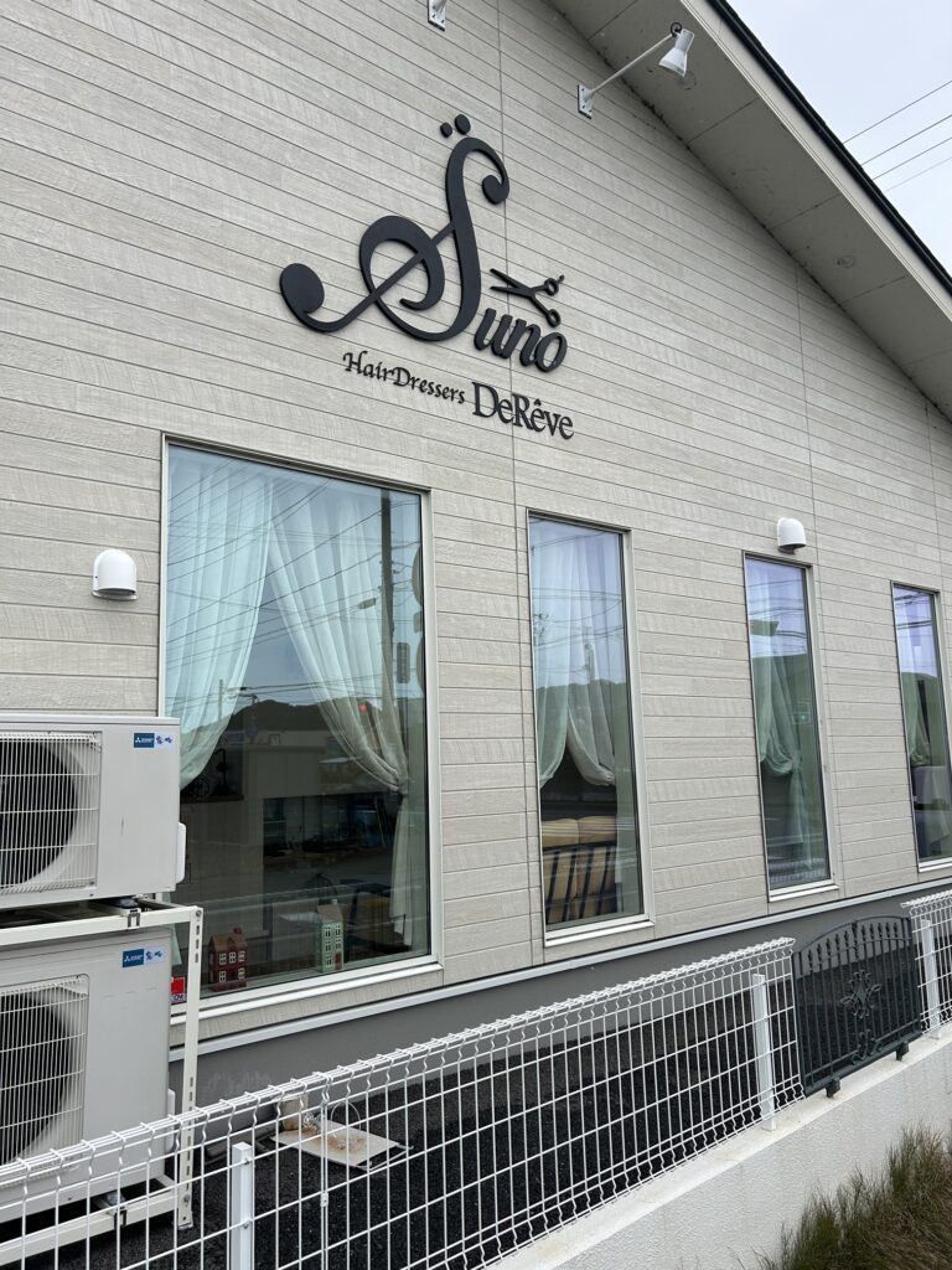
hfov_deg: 53.1
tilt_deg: +8.6
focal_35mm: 26
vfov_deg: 67.3
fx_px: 953
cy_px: 635
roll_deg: +1.0
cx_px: 476
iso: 50
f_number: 1.5
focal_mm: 5.7
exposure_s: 1/1621
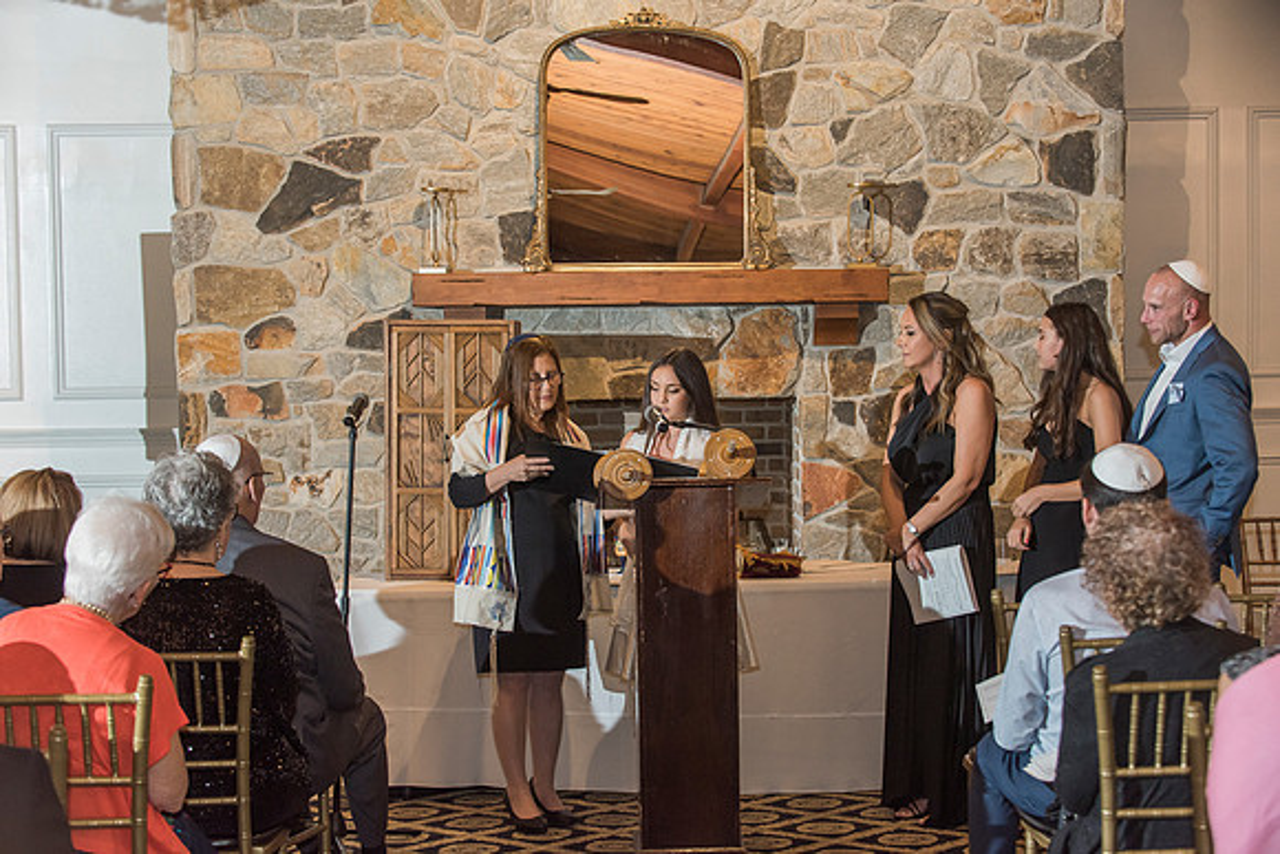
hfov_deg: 28.8
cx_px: 640
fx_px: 2489
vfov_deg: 19.5
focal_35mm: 70
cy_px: 427
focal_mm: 70
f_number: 5
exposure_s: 1/125
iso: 1250
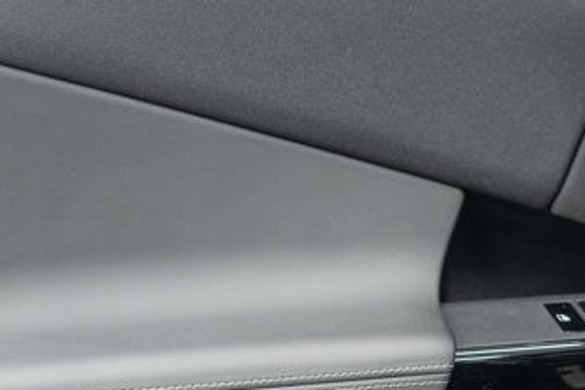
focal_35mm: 86
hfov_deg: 22.9
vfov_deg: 15.6
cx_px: 555
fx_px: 1397
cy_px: 375
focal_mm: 28
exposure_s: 1/40
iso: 1000
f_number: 3.2
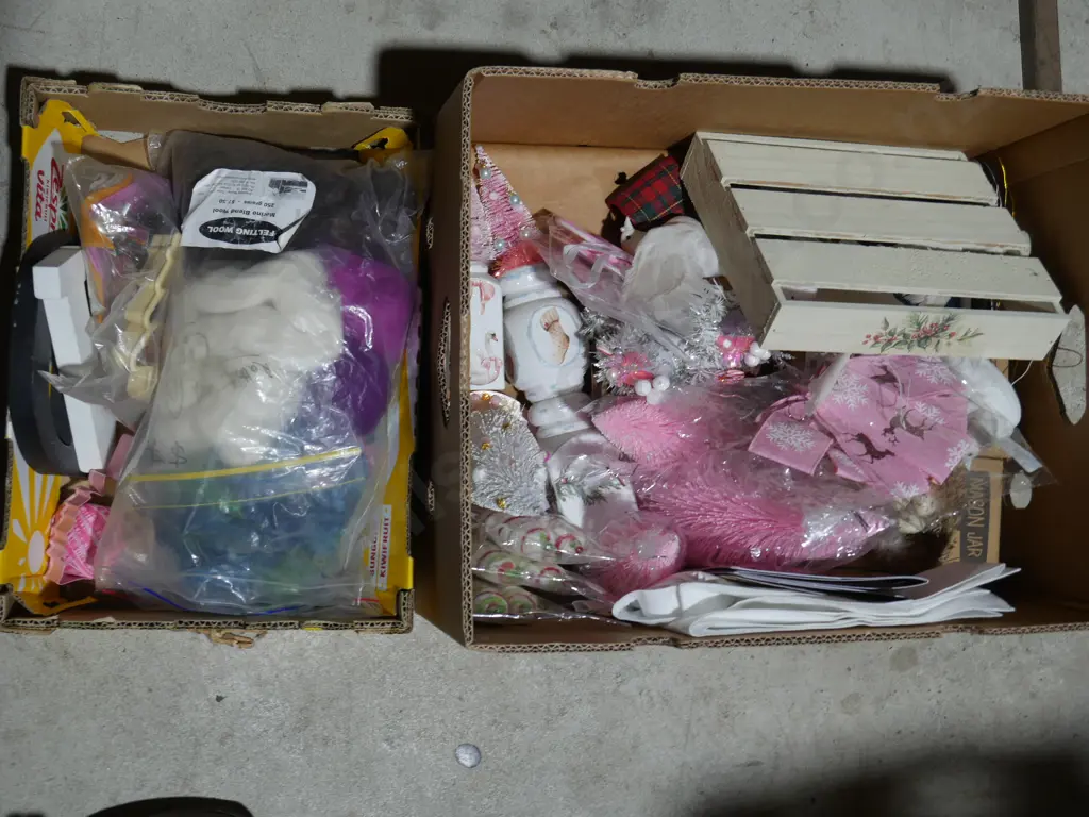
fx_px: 1510
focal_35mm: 48
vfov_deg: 30.3
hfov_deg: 39.7
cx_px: 544
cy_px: 408
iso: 250
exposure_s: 1/60
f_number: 5.2
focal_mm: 24
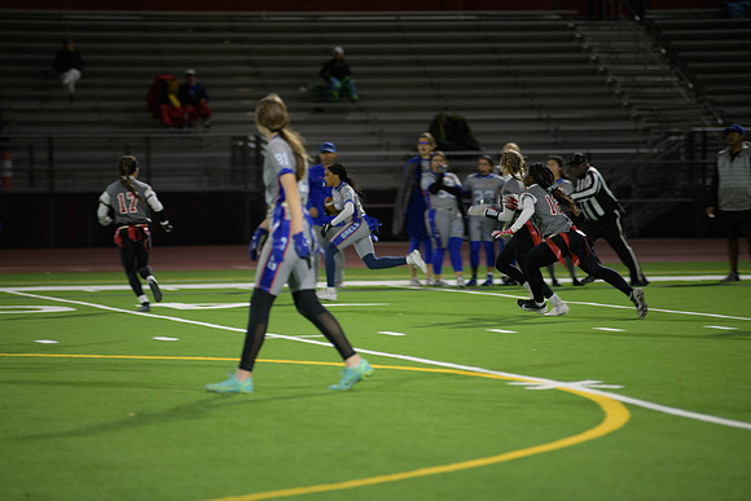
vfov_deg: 6.9
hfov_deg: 10.3
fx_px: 4173
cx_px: 376
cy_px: 250
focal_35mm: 200
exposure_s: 1/200
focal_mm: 200
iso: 1000
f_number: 2.8
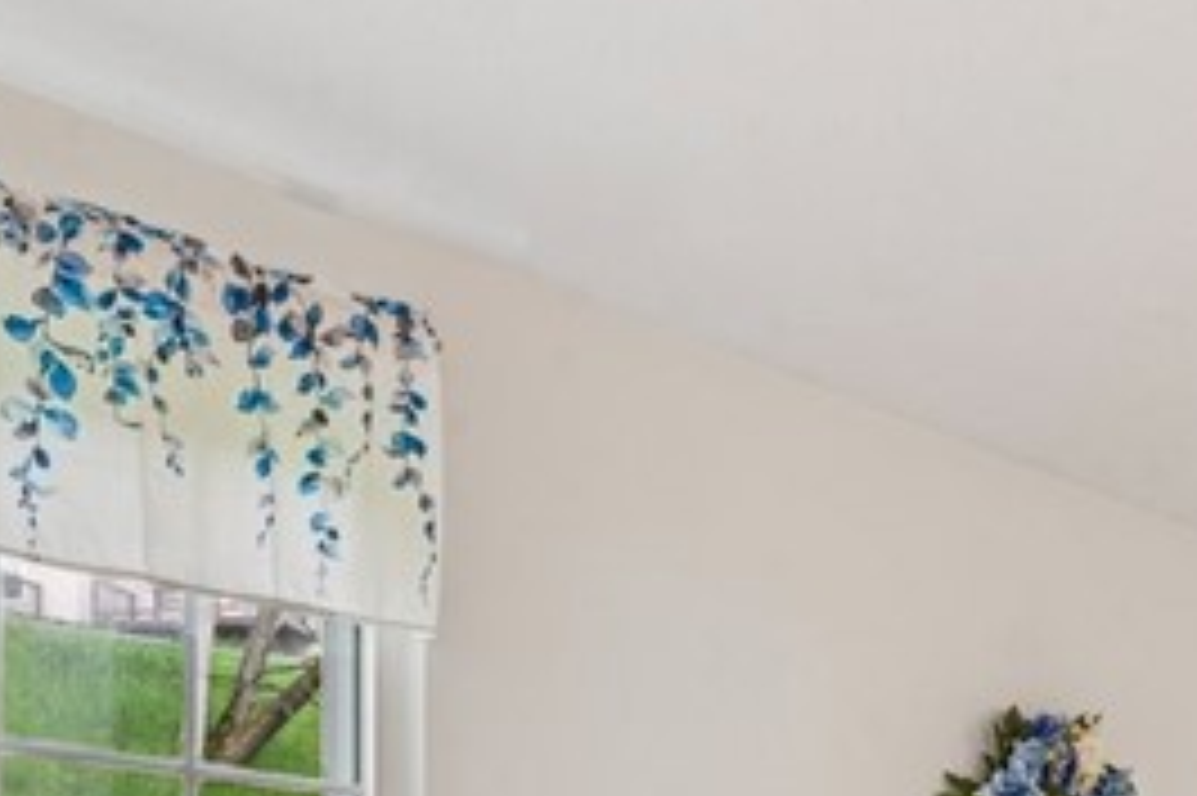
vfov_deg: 23.9
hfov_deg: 39.3
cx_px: 900
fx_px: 1628
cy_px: 1055
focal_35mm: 49
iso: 50
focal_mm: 12
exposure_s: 2
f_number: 14
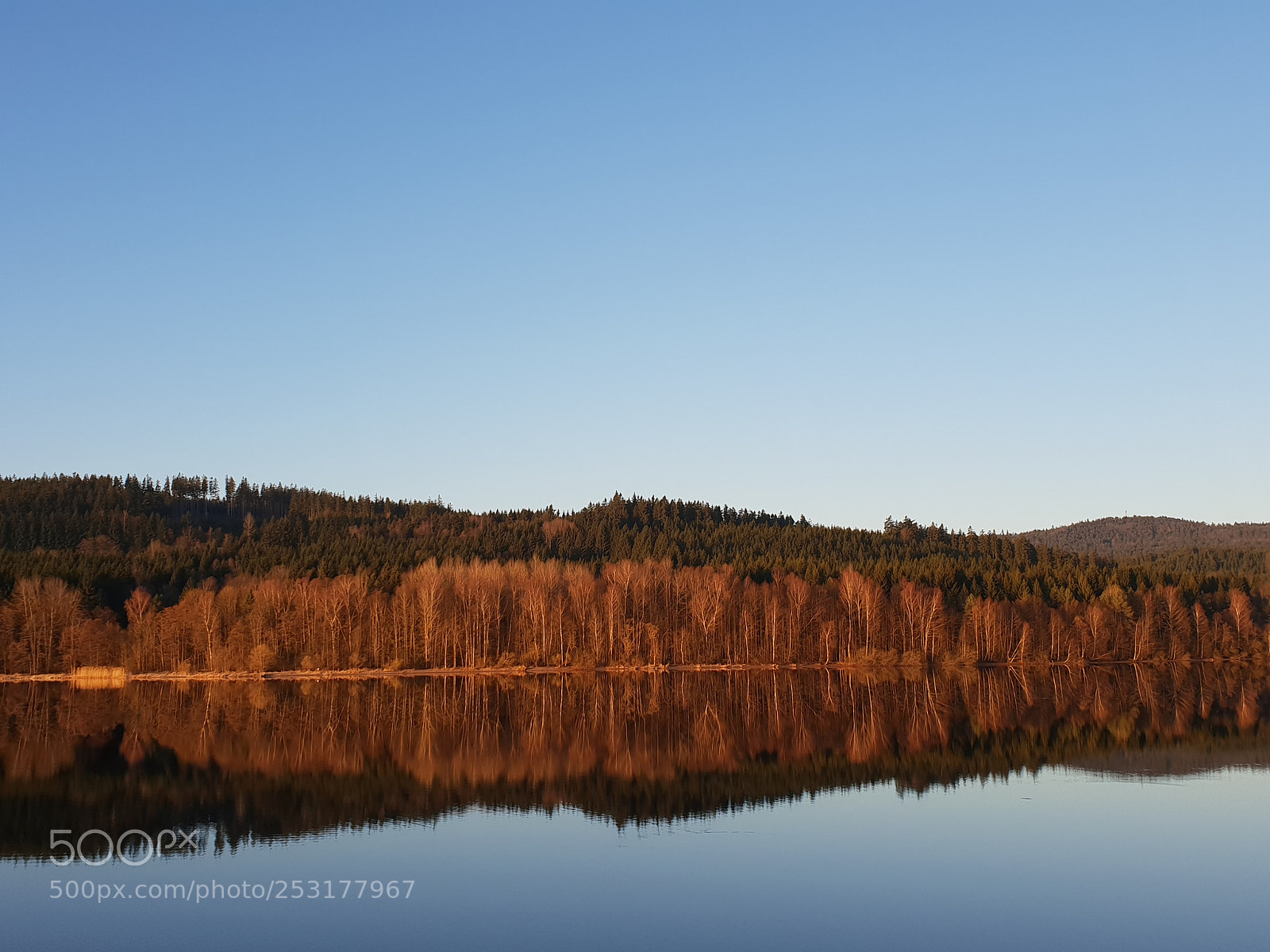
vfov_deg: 53.1
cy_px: 476
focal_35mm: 26
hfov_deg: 67.3
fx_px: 954
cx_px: 635
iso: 50
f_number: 2.4
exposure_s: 1/338
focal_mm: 4.3
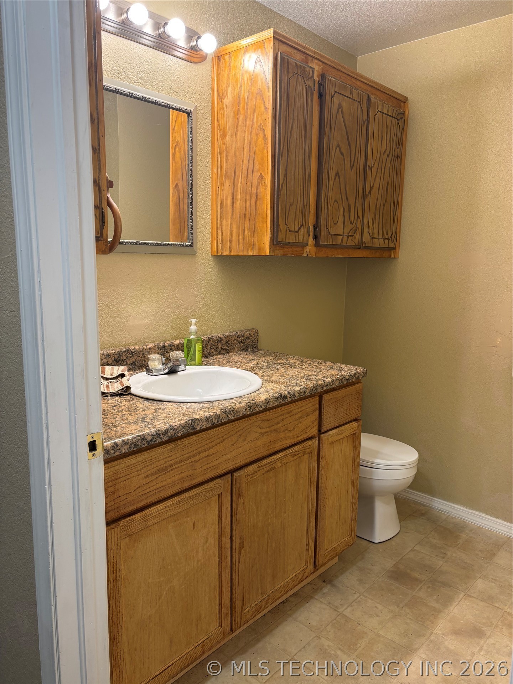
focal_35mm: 26
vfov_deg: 67.3
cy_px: 342
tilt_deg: -10.0
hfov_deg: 53.1
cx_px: 256
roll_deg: -1.1
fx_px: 514
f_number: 1.6
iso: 80
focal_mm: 5.96
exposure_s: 1/60
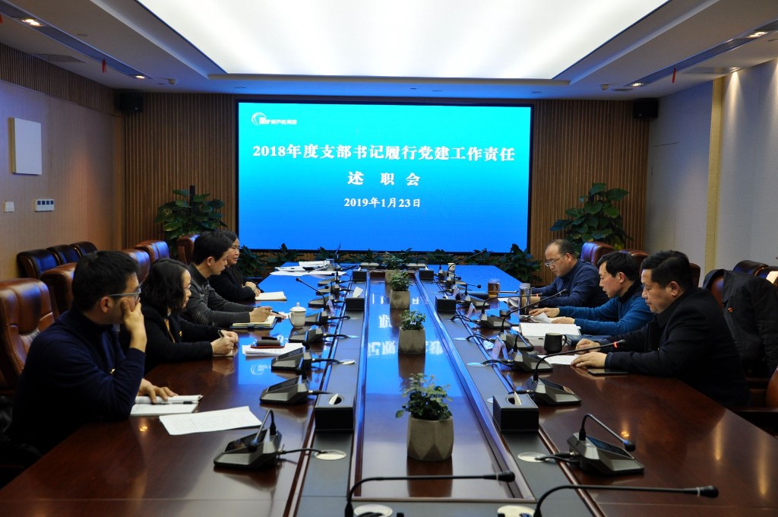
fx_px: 842
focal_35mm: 39
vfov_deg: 34.1
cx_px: 389
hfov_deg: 49.6
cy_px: 258
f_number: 5.6
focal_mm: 26
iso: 400
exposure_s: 1/30
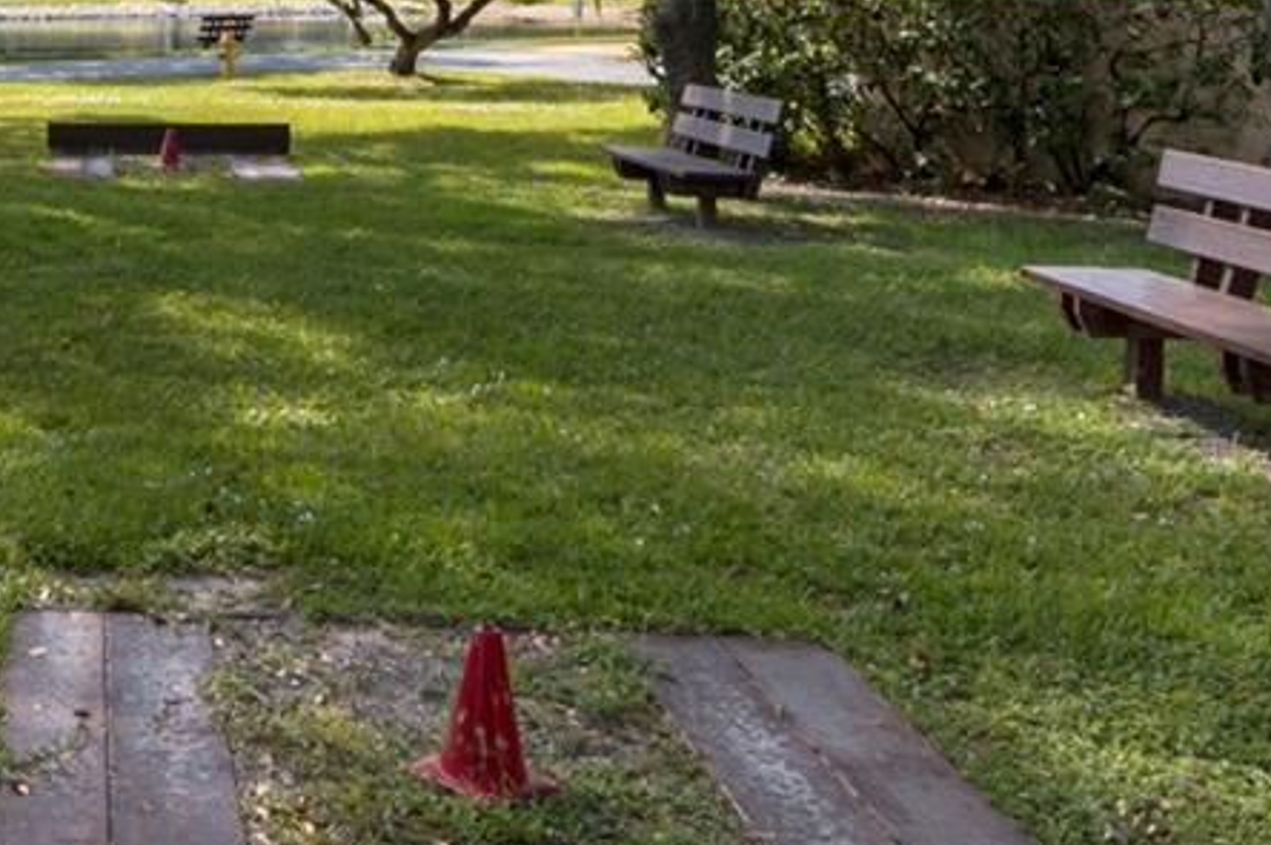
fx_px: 1904
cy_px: -64
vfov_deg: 23.6
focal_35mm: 54
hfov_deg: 32.2
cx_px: -155
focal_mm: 10
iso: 100
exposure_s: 1/160
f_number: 6.3
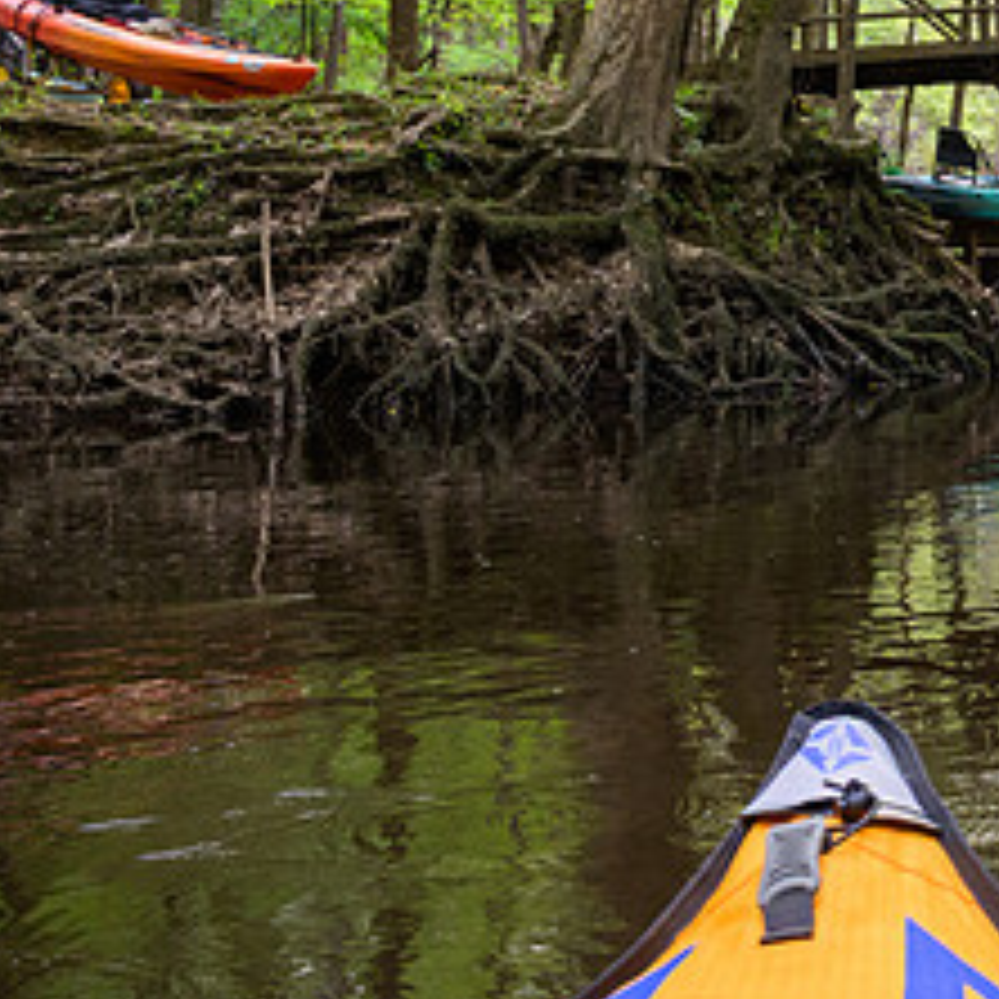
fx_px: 2286
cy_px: 133
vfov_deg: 24.1
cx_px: 1414
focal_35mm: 70
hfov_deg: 21.5
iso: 1600
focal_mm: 28
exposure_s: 1/80
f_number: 11
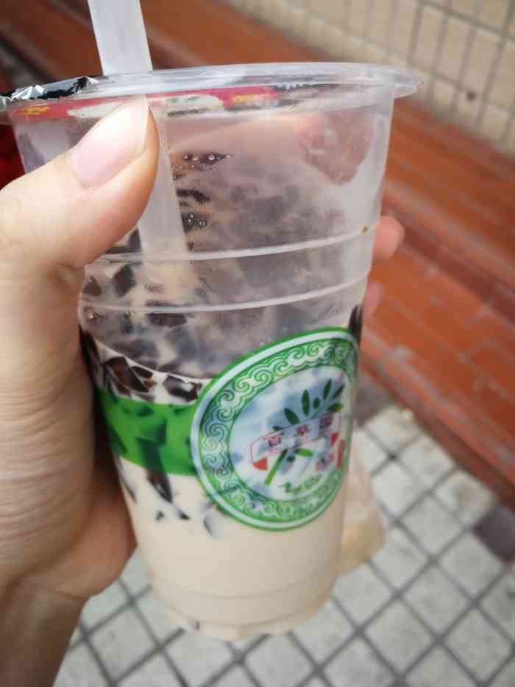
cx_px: 258
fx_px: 535
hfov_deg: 51.4
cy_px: 344
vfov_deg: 65.3
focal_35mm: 27
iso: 100
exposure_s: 1/50
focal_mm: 3.95
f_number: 2.2
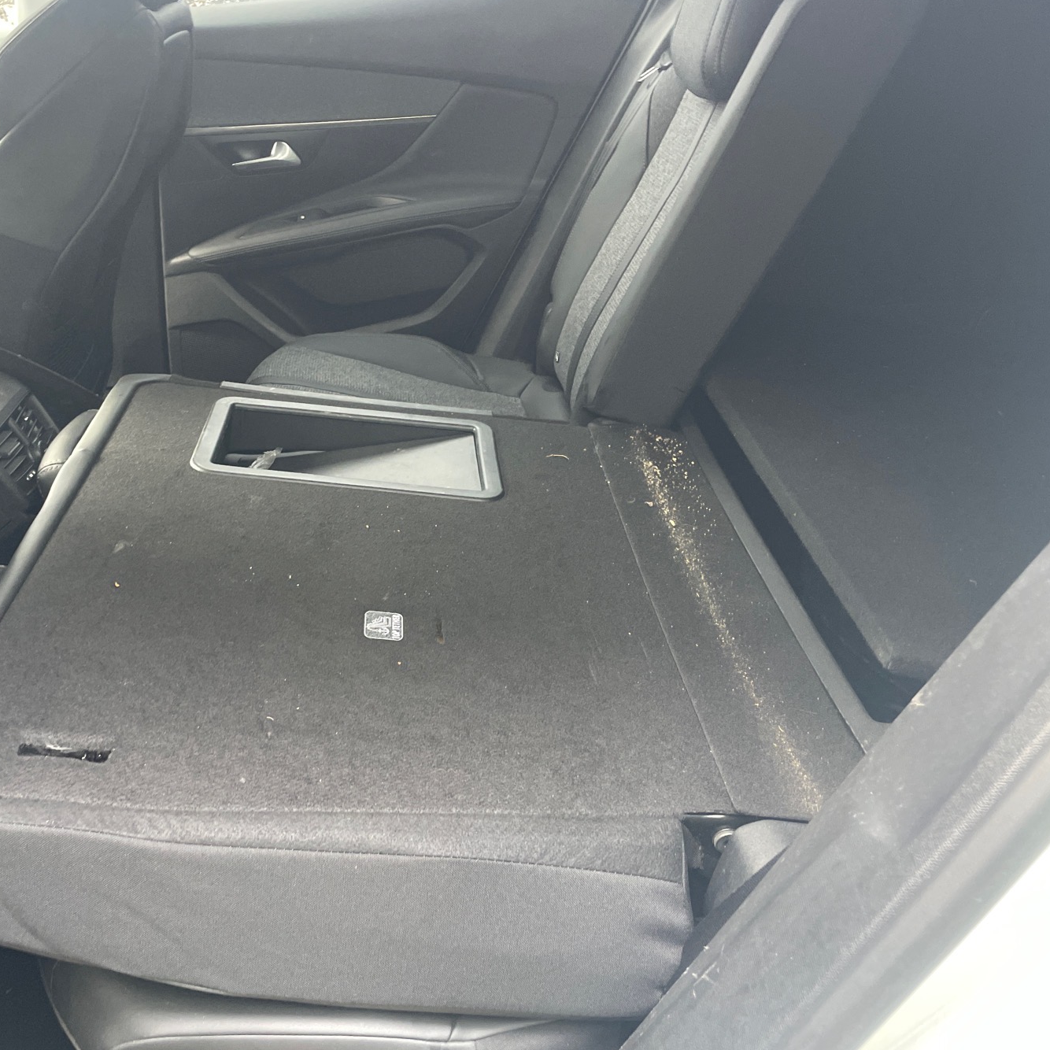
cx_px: 401
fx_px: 1064
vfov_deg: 52.5
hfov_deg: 52.0
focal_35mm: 31
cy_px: 523
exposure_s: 1/60
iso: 200
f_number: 1.6
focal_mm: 4.2
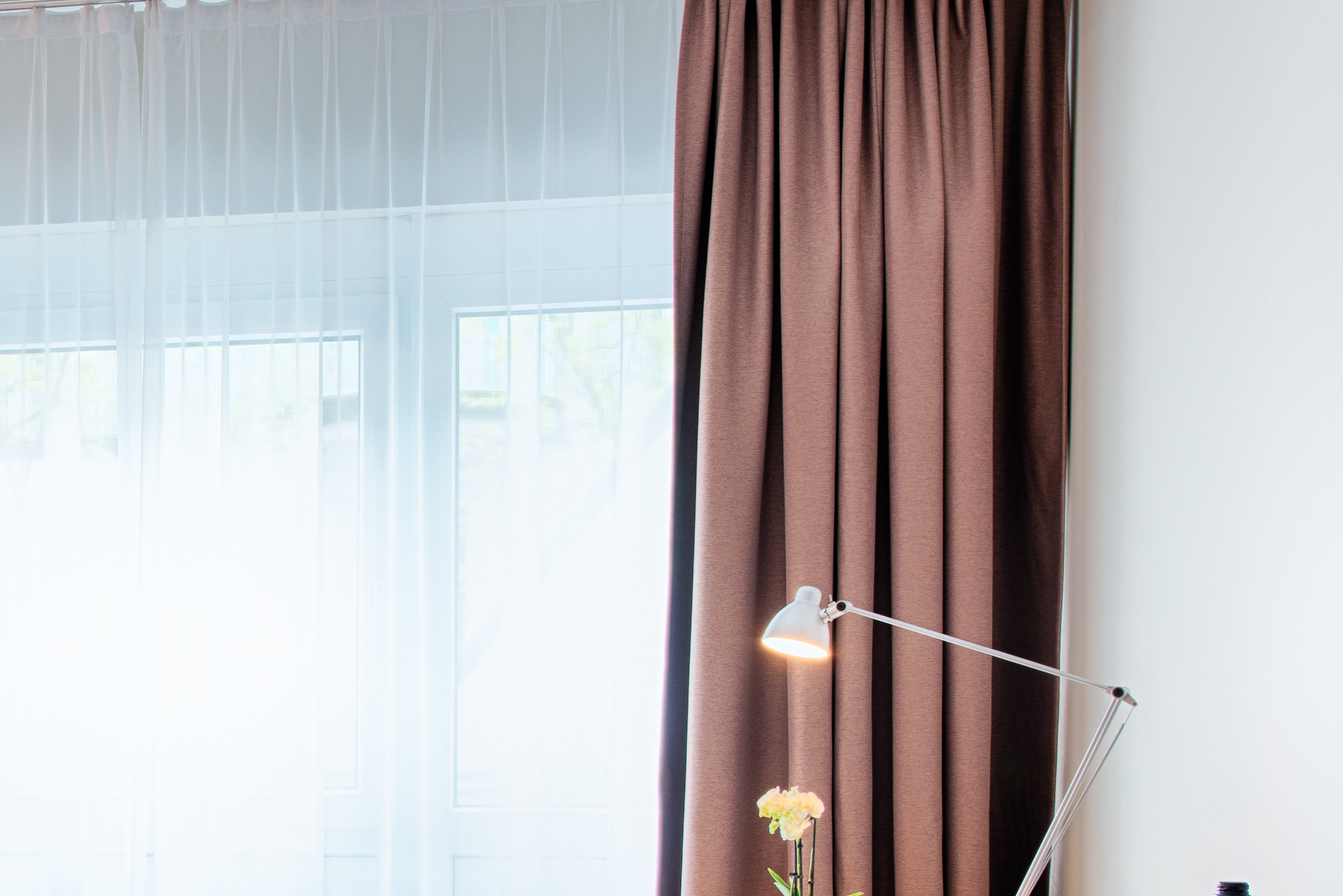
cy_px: 842
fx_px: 2426
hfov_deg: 28.7
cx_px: -53
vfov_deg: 20.4
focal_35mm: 65
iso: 100
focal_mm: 24
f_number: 8
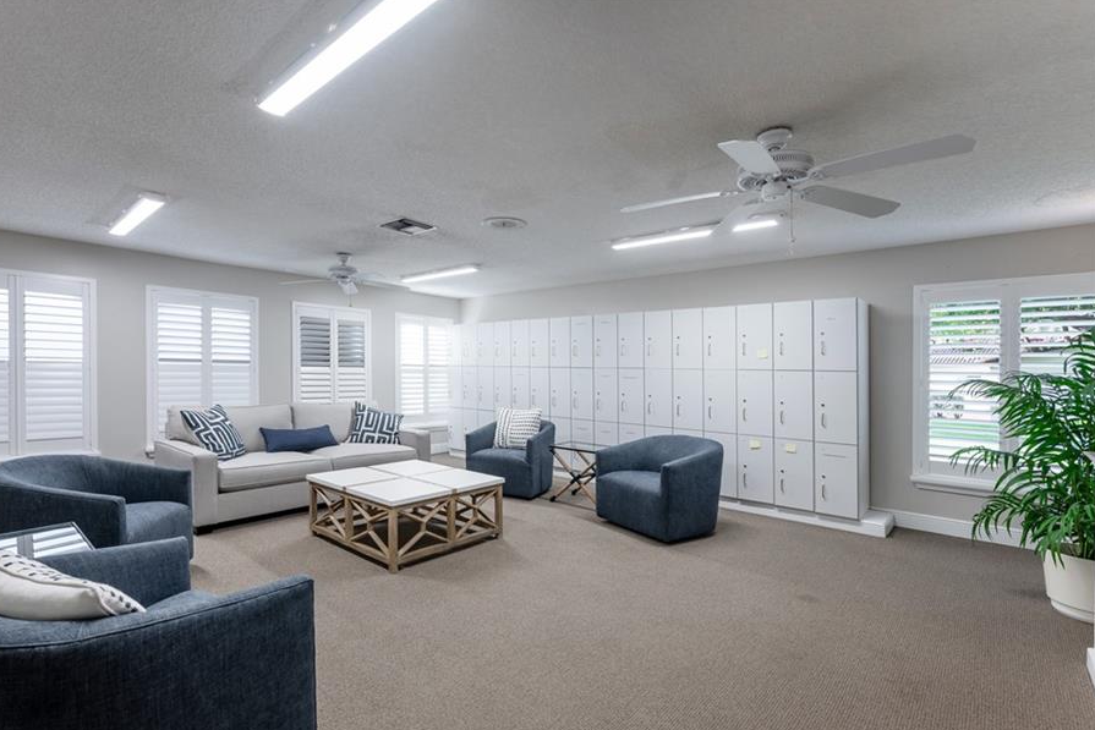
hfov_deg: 96.1
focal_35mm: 16
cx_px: 473
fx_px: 487
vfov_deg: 73.5
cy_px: 410
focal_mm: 14
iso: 200
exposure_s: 1/30
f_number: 8
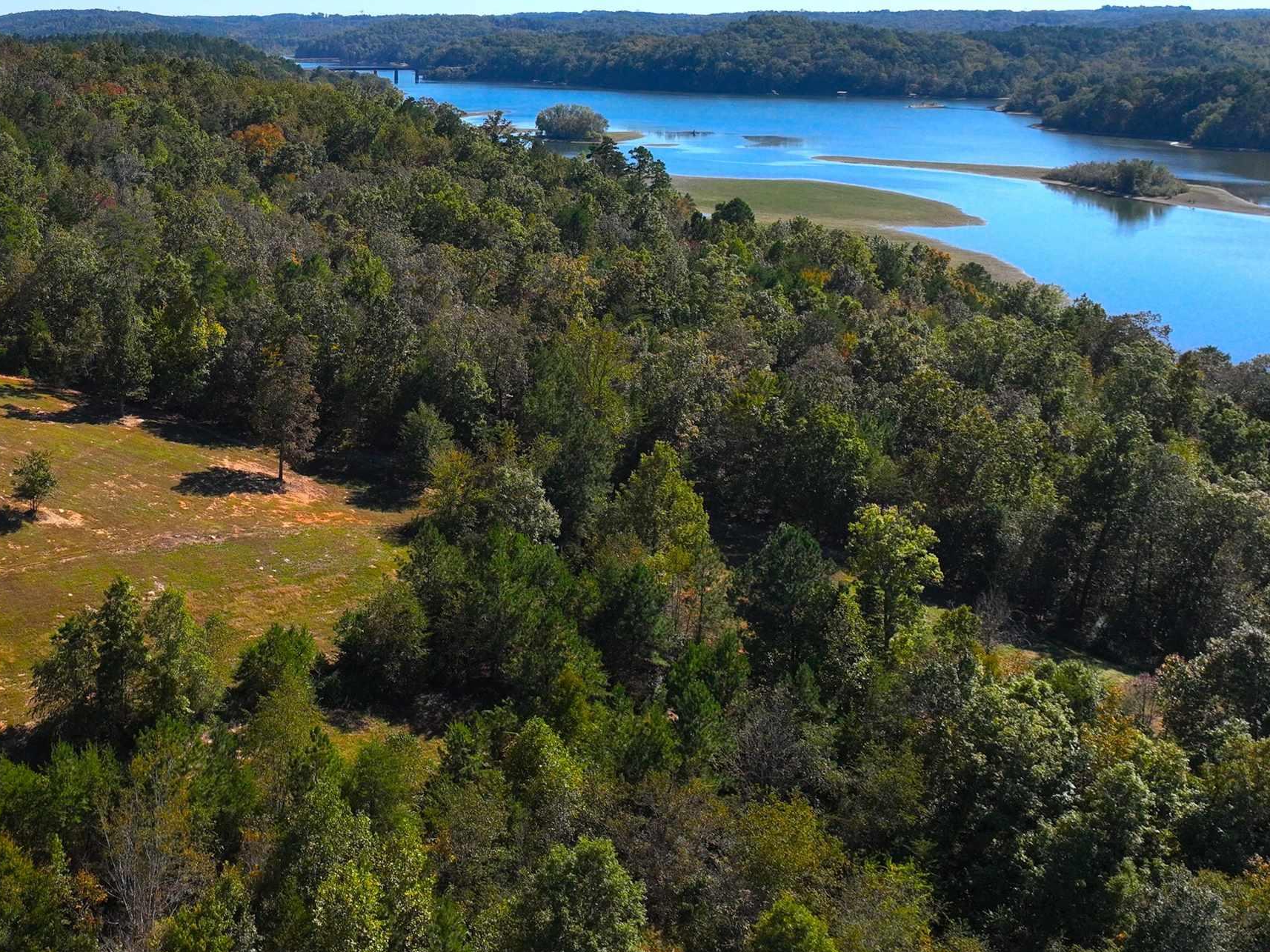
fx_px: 1577
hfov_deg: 41.4
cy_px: 236
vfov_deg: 32.9
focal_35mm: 43
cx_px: 203
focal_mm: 12.29
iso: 120
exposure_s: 1/500
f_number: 2.8
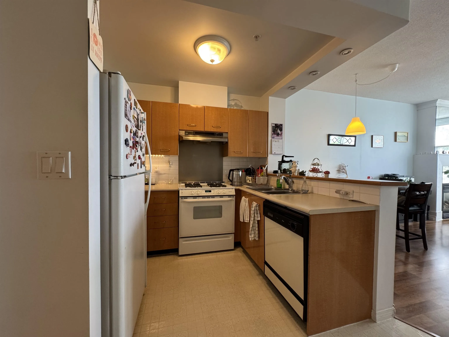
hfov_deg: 102.1
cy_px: 168
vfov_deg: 85.7
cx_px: 224
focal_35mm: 14
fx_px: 182
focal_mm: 2.22
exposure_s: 1/60
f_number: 2.2
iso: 200
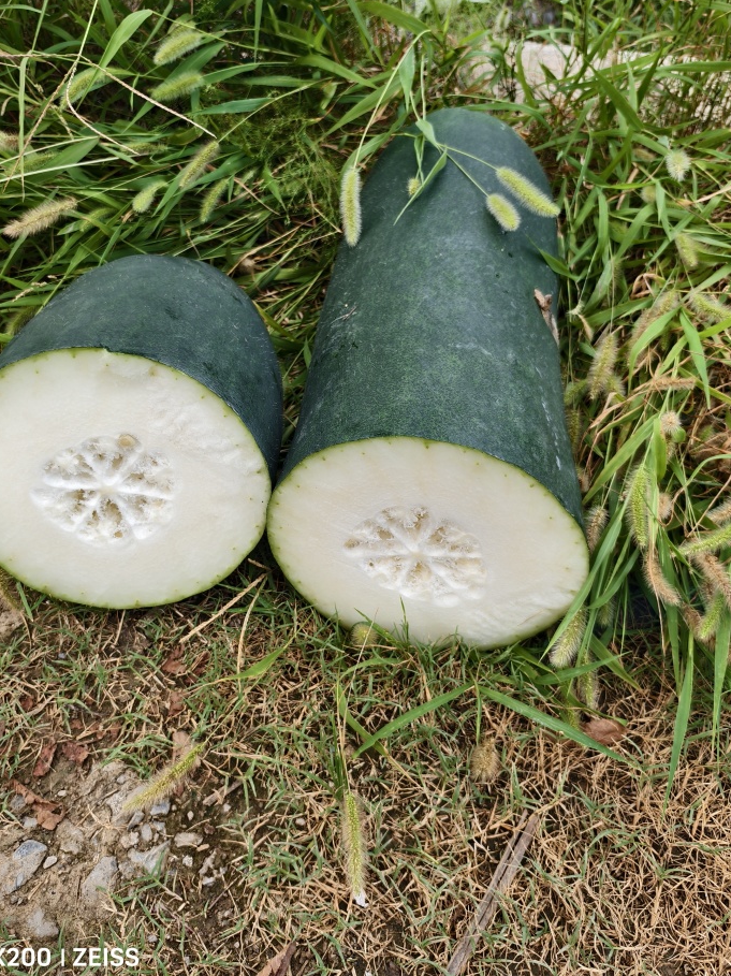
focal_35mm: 27
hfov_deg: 51.2
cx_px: 320
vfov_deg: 65.3
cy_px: 458
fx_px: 761
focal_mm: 5.6
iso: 107
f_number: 1.57
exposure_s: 1/100
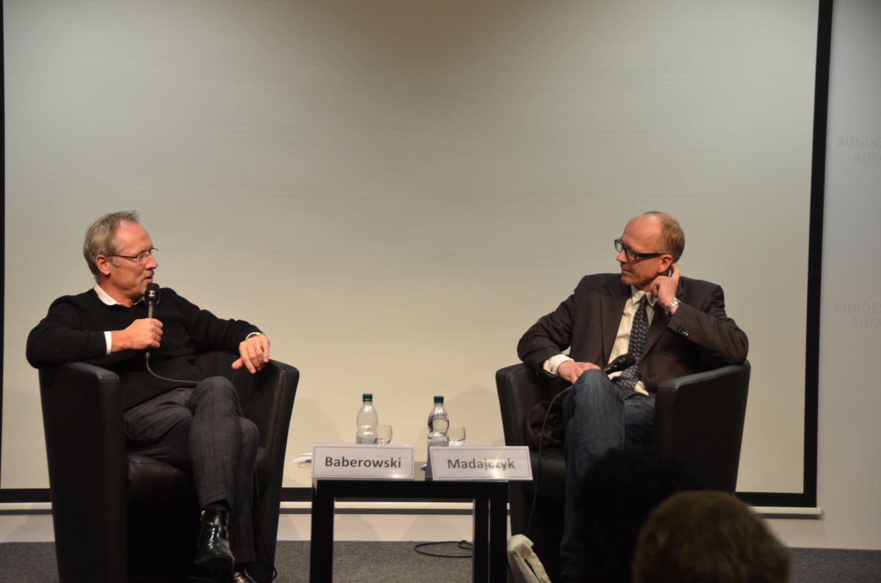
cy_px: 292
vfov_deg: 13.0
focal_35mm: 105
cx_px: 440
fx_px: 2564
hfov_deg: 19.5
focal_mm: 70
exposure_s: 1/125
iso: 900
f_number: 5
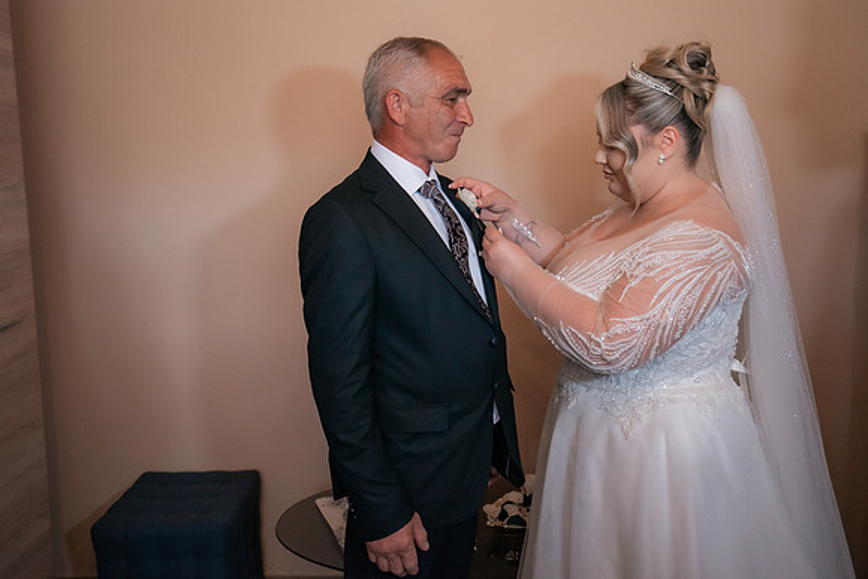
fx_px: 828
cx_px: 444
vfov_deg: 38.5
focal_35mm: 34
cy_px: 254
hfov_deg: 55.3
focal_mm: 30
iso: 1600
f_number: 2.8
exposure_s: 1/320
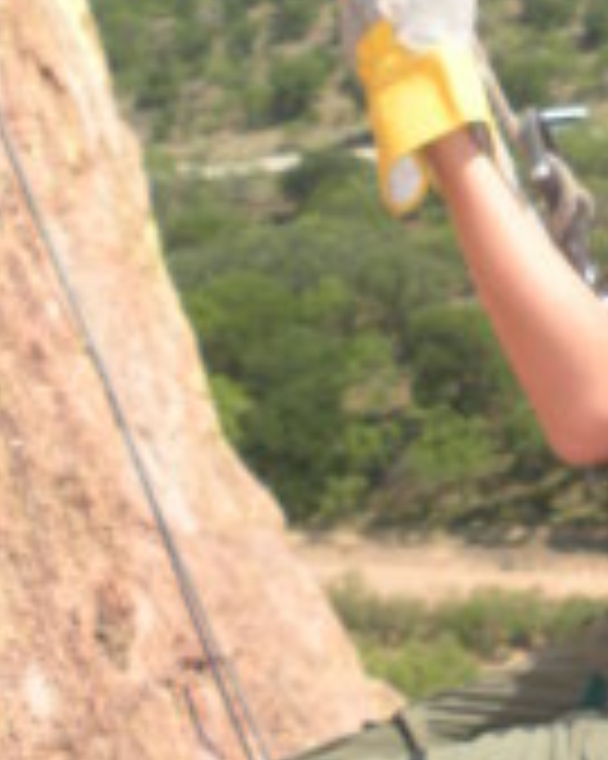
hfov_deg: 15.9
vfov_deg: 20.2
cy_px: 319
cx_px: 585
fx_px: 2139
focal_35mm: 95
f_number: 3.5
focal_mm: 6.3
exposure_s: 1/578
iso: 88
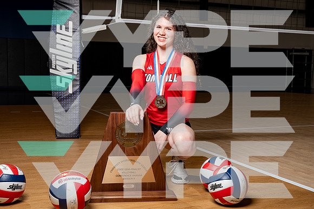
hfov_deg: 43.0
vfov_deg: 29.5
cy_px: 105
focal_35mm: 46
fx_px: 398
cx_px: 144
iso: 100
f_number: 8
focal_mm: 41
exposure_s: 1/250
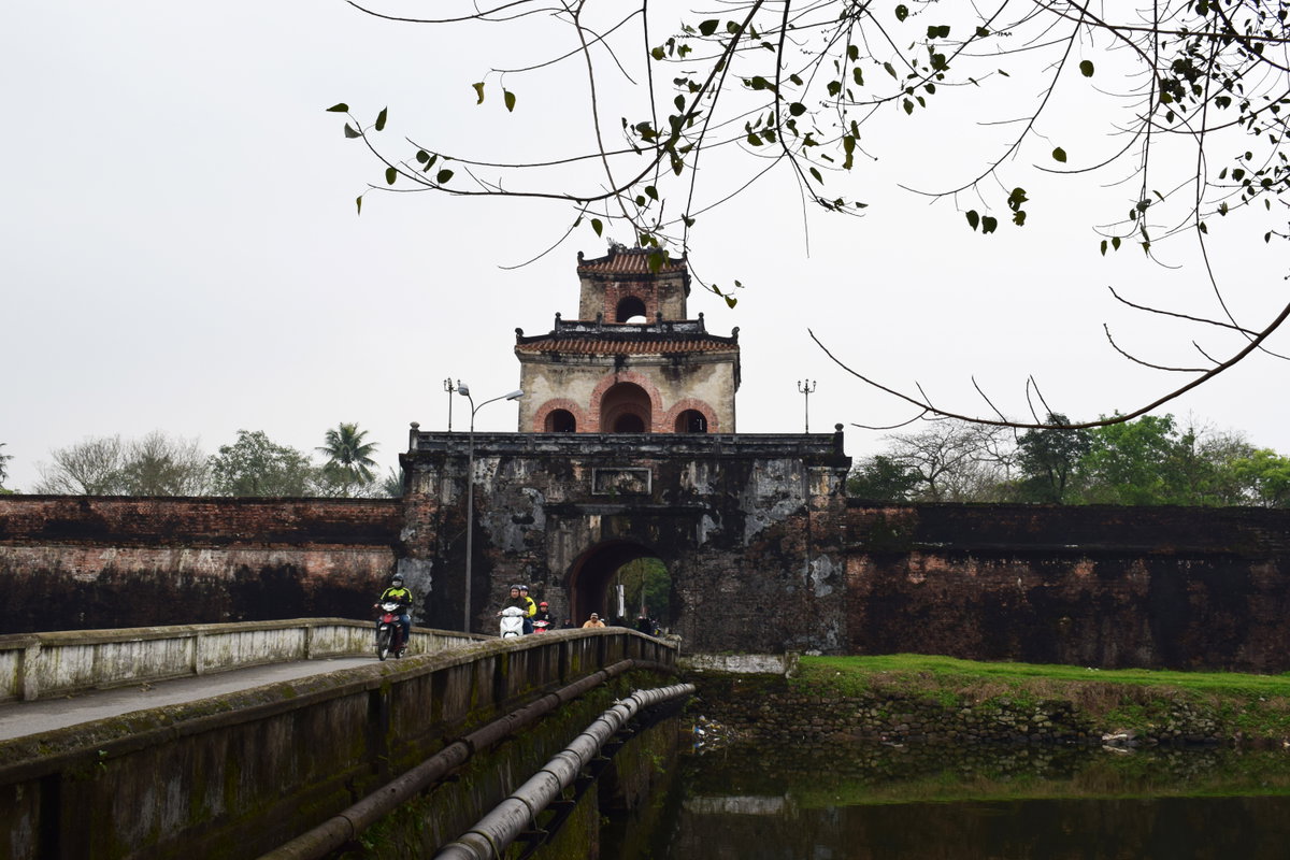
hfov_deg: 45.0
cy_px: 430
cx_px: 645
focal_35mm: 44
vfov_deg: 30.8
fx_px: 1559
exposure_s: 1/80
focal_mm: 29
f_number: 8
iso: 400
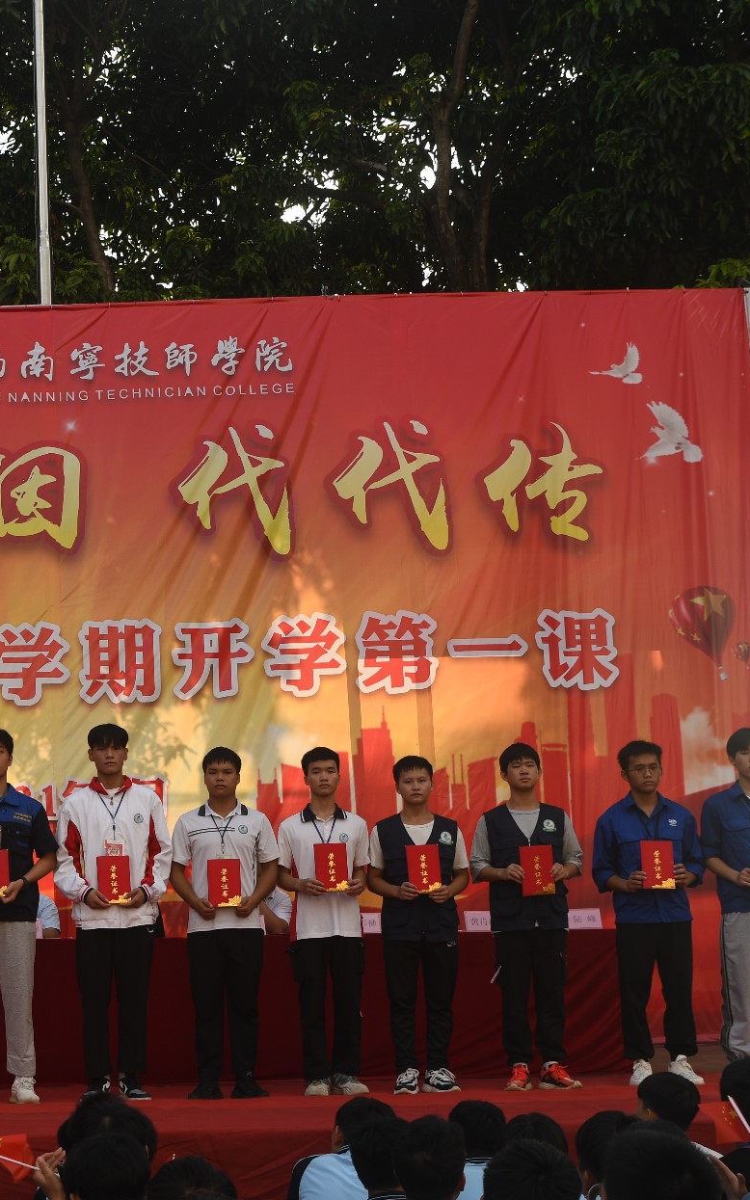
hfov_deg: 22.4
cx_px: 42
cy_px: 592
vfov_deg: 36.3
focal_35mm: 56
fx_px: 1832
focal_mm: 24
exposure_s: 1/400
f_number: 4
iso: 100
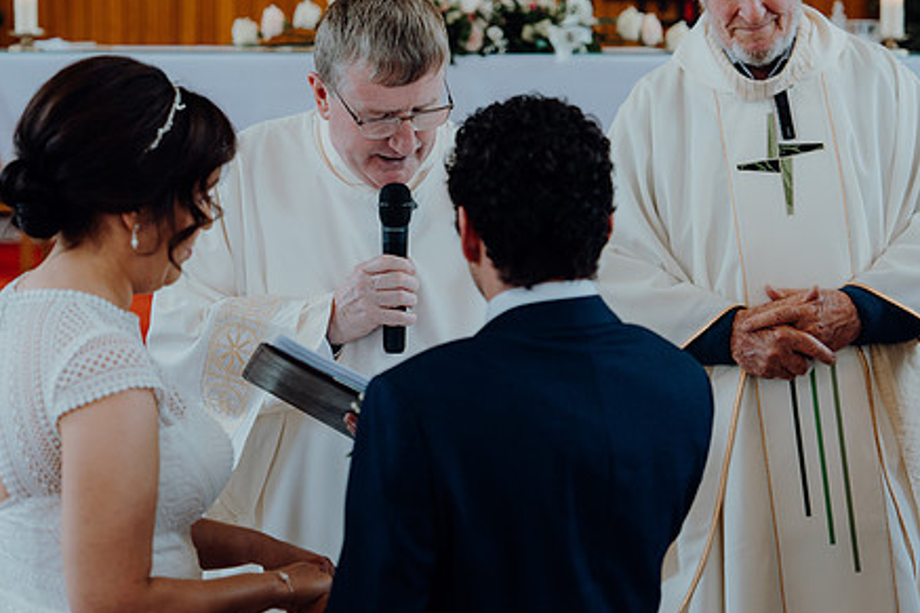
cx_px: 421
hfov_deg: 23.9
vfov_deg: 16.1
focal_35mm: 85
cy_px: 258
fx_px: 2171
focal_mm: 64
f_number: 2.8
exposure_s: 1/200
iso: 500
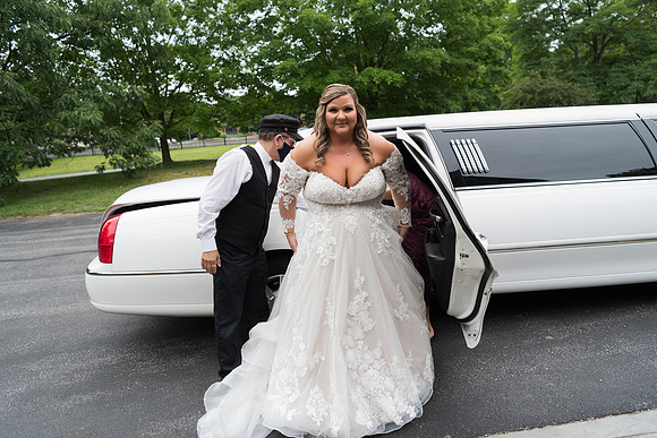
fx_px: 438
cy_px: 219
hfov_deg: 73.7
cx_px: 328
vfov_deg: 53.2
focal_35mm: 24
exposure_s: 1/200
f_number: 3.2
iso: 64
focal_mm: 24
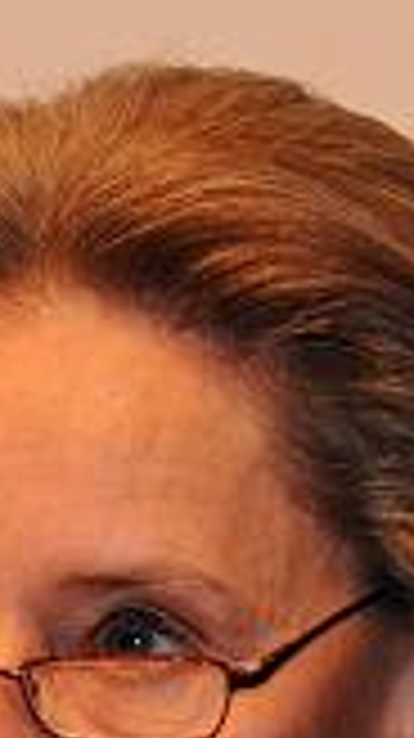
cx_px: -992
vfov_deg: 2.9
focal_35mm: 755
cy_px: 1246
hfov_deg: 1.6
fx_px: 14772
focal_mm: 75
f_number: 2.8
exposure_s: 1/125
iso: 400
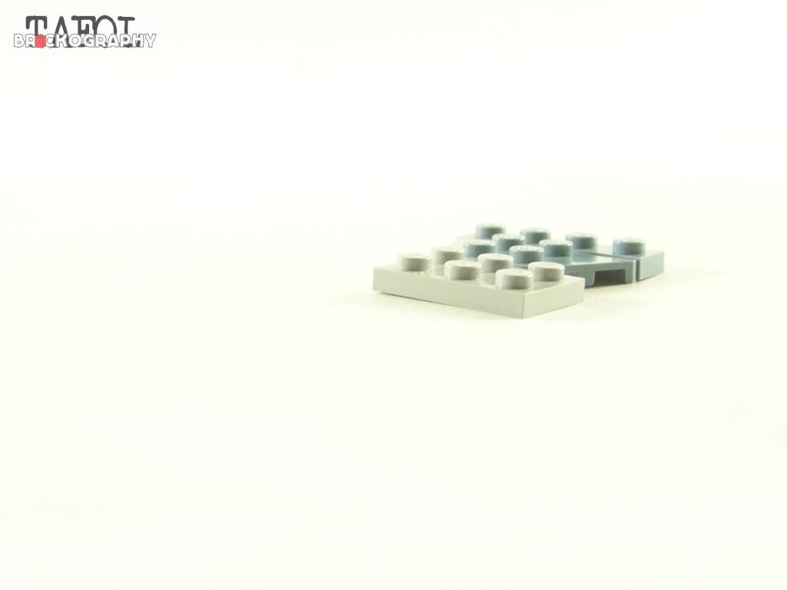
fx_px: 1569
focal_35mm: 69
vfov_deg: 21.3
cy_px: 295
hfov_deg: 28.2
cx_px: 394
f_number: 3.2
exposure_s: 1/60
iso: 400
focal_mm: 11.5
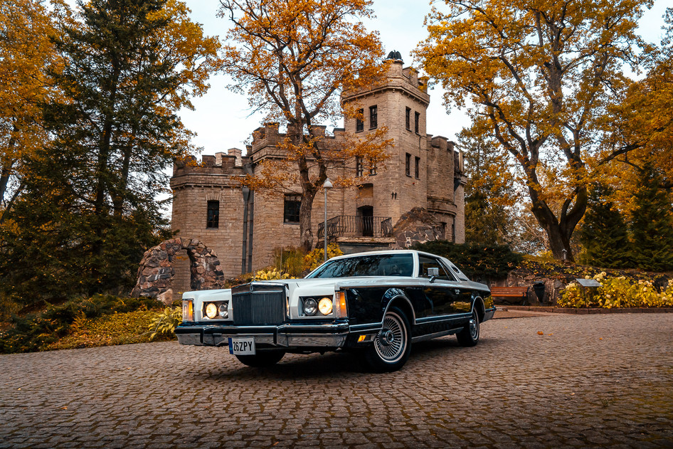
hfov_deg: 70.4
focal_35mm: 26
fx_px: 477
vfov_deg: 50.4
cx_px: 336
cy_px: 224
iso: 400
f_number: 9
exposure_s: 1/80
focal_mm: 17
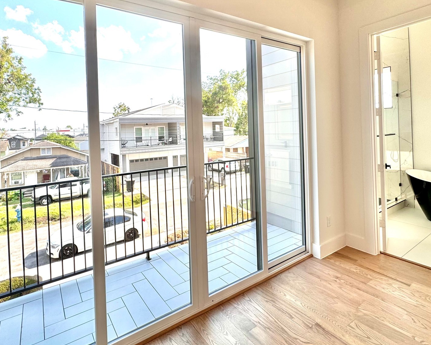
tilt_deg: -0.1
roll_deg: +1.9
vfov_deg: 67.1
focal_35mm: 20
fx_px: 255
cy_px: 129
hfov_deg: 80.3
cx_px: 201
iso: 40
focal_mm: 2.22
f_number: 2.2
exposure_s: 1/215
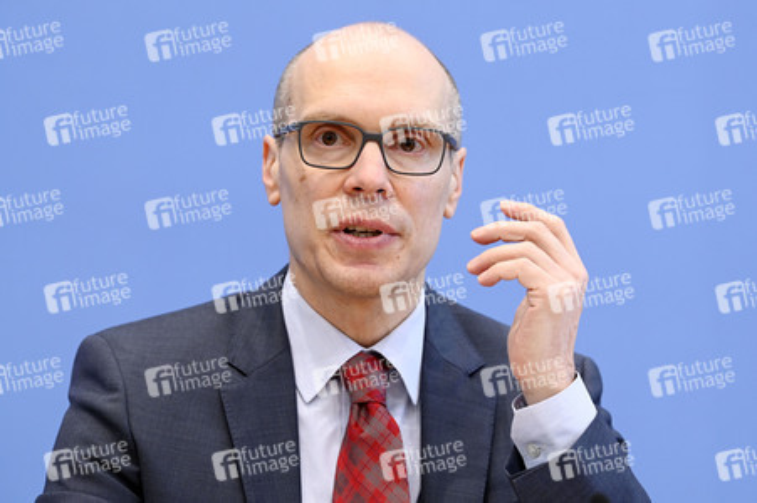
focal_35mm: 135
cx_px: 378
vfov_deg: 10.1
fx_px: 2837
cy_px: 252
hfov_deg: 15.2
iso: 2000
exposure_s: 1/320
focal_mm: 135
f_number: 5
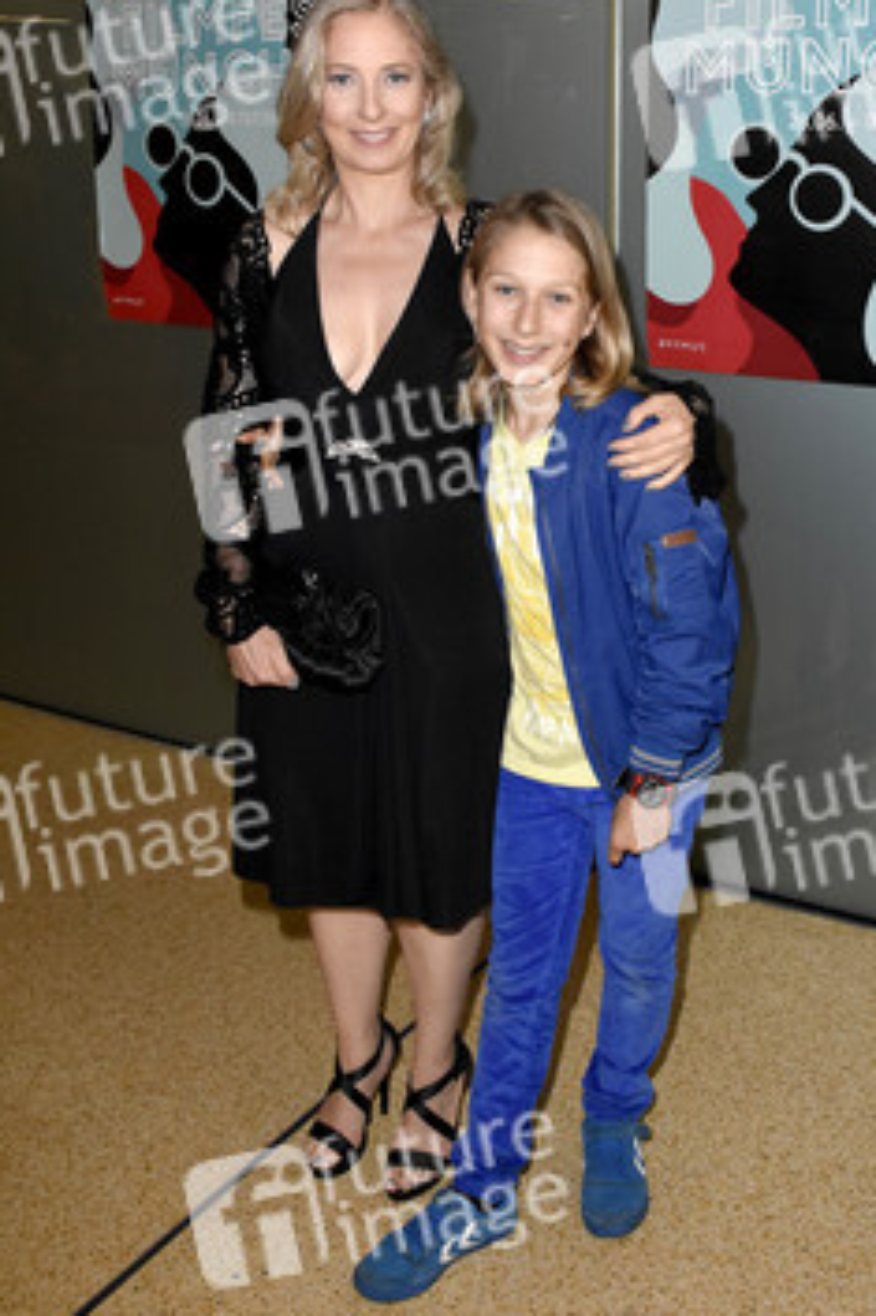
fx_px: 1242
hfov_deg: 38.8
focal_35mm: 34
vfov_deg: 55.8
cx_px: 485
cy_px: 641
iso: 1600
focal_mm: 20
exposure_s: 1/100
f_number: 6.3
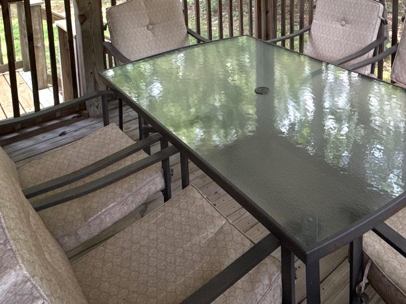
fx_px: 399
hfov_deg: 52.6
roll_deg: +0.6
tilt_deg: -8.2
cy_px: -26
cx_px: 281
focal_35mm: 34
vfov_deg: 35.9
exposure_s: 1/99
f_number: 2.2
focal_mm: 2.22
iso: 160
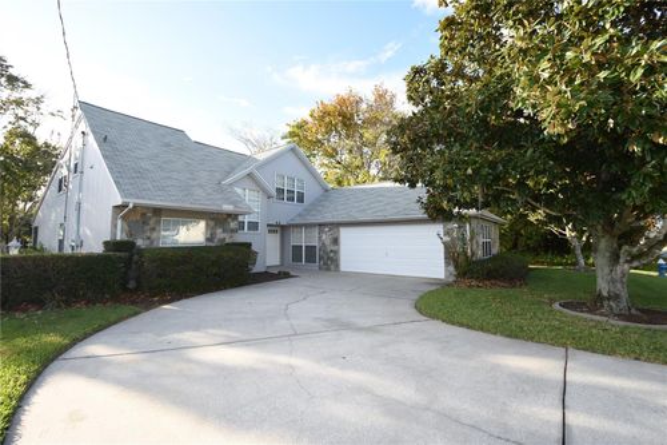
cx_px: 334
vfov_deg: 77.3
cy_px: 222
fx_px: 278
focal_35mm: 15
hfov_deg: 100.4
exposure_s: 1/125
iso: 100
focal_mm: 10
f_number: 5.6
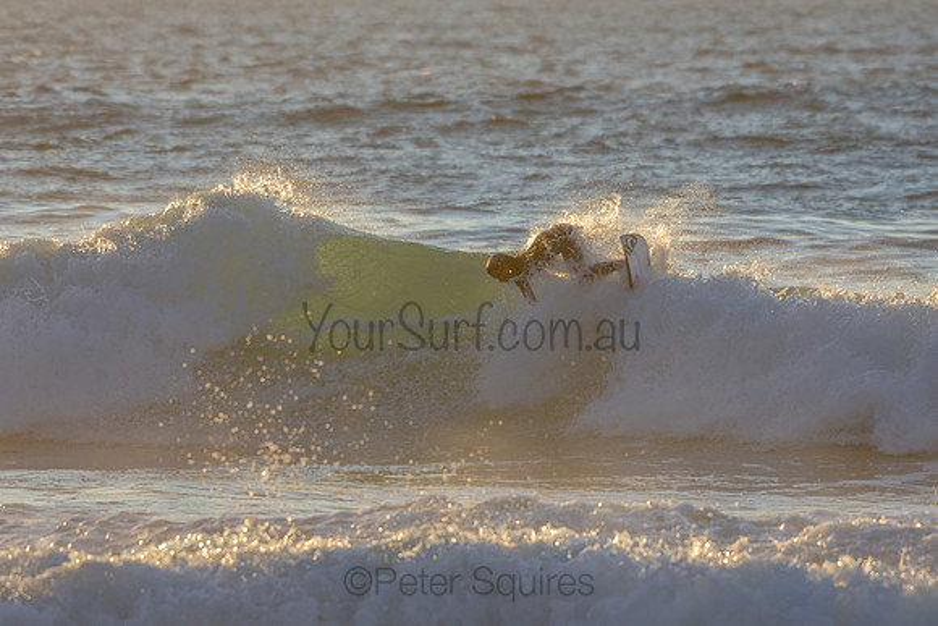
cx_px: 484
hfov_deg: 3.4
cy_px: 303
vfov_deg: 2.2
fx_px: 15986
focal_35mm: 613
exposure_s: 1/1250
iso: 320
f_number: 5.6
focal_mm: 380
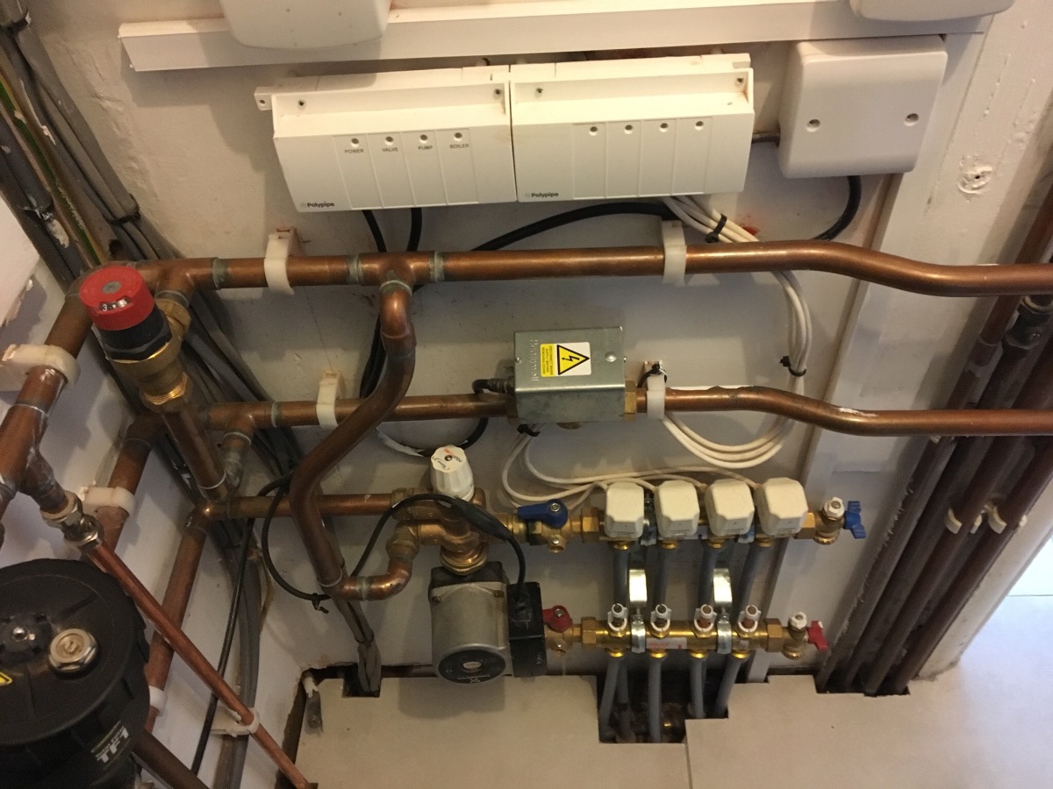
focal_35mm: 29
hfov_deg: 61.7
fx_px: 882
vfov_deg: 48.2
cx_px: 526
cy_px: 394
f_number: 2.2
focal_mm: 4.15
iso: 250
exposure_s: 1/17
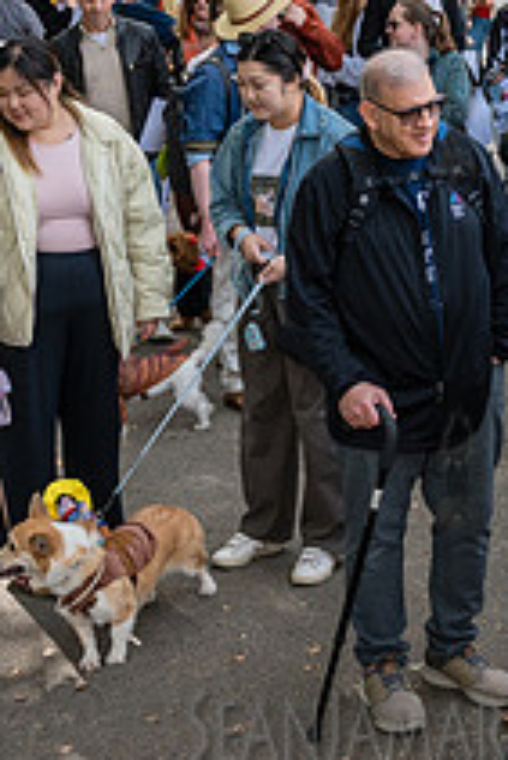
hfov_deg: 15.4
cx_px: 454
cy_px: 119
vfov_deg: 22.7
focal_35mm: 88
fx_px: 1859
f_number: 5
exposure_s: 1/800
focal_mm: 32
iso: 1000
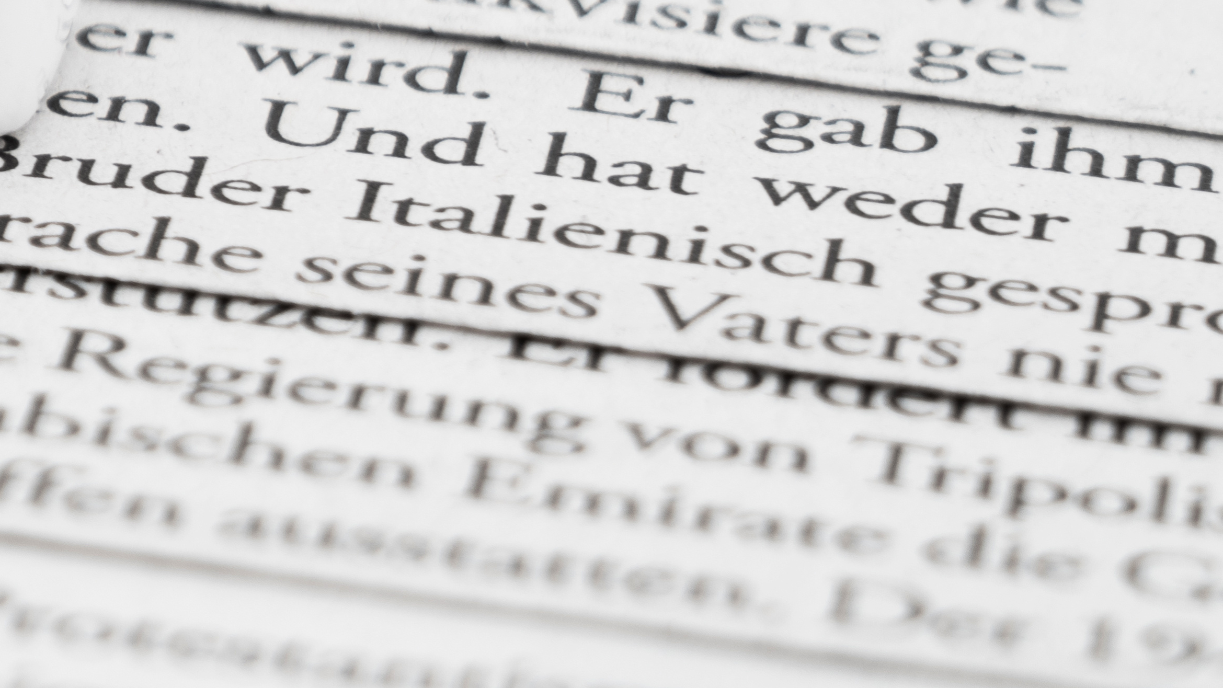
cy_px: -171
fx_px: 12129
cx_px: -785
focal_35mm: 374
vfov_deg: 3.2
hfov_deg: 5.7
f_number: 9
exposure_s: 4
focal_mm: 105
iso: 100
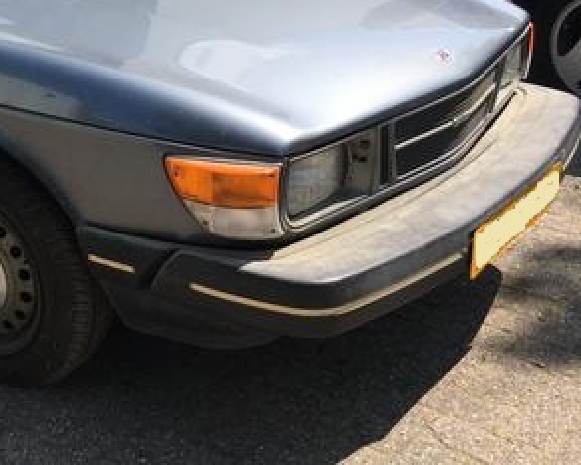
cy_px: 83
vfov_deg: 24.2
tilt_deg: -14.5
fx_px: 1067
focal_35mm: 62
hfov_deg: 28.1
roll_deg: +4.9
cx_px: -40
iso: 25
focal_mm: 4.15
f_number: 2.2
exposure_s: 1/916
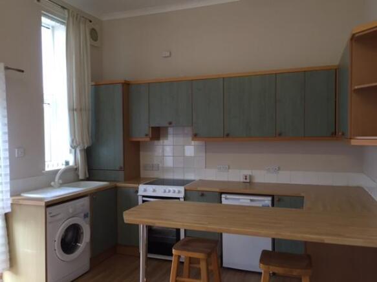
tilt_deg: -0.2
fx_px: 316
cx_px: 188
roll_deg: -1.2
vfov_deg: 48.2
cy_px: 141
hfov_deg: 61.7
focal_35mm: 29
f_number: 2.2
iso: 100
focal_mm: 4.15
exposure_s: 1/33
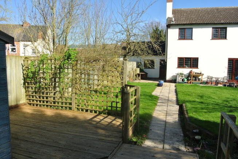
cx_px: 119
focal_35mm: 27
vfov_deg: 48.0
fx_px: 179
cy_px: 80
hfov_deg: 67.3
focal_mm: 10
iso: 100
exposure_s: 1/60
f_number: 13
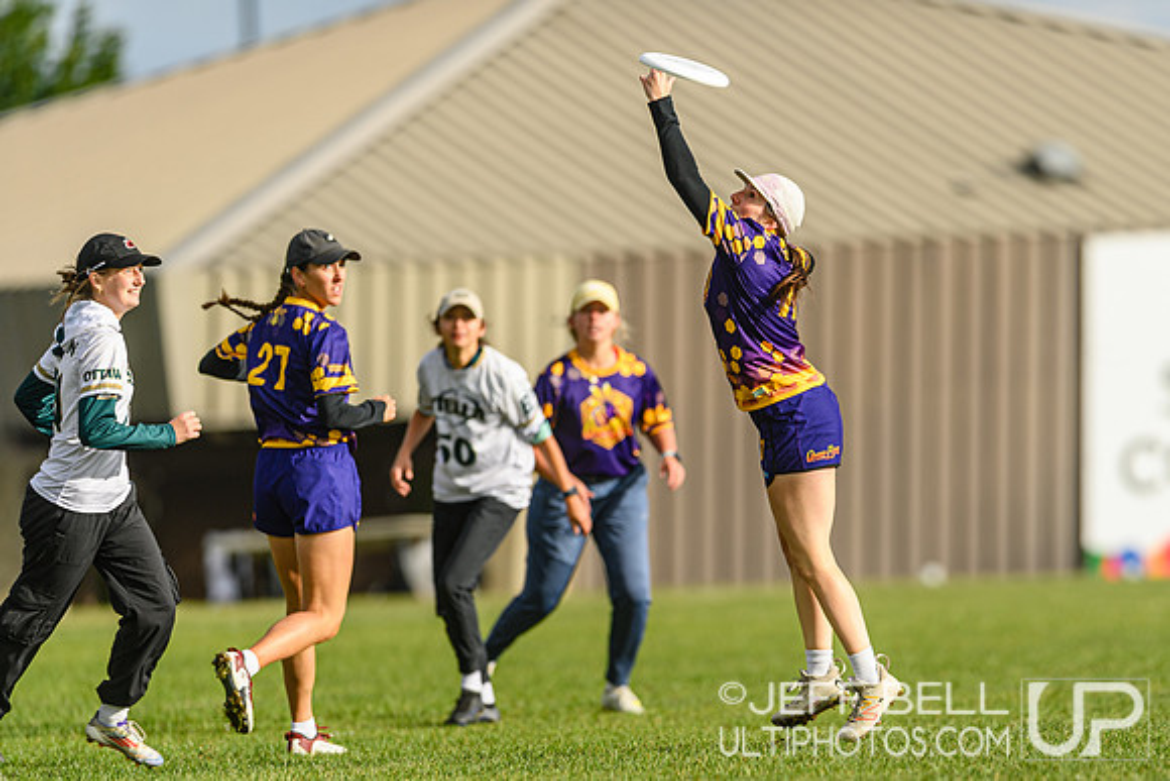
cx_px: 818
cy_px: 546
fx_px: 18191
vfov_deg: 2.5
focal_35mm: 560
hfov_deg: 3.7
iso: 100
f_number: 3.2
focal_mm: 400
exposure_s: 1/1250
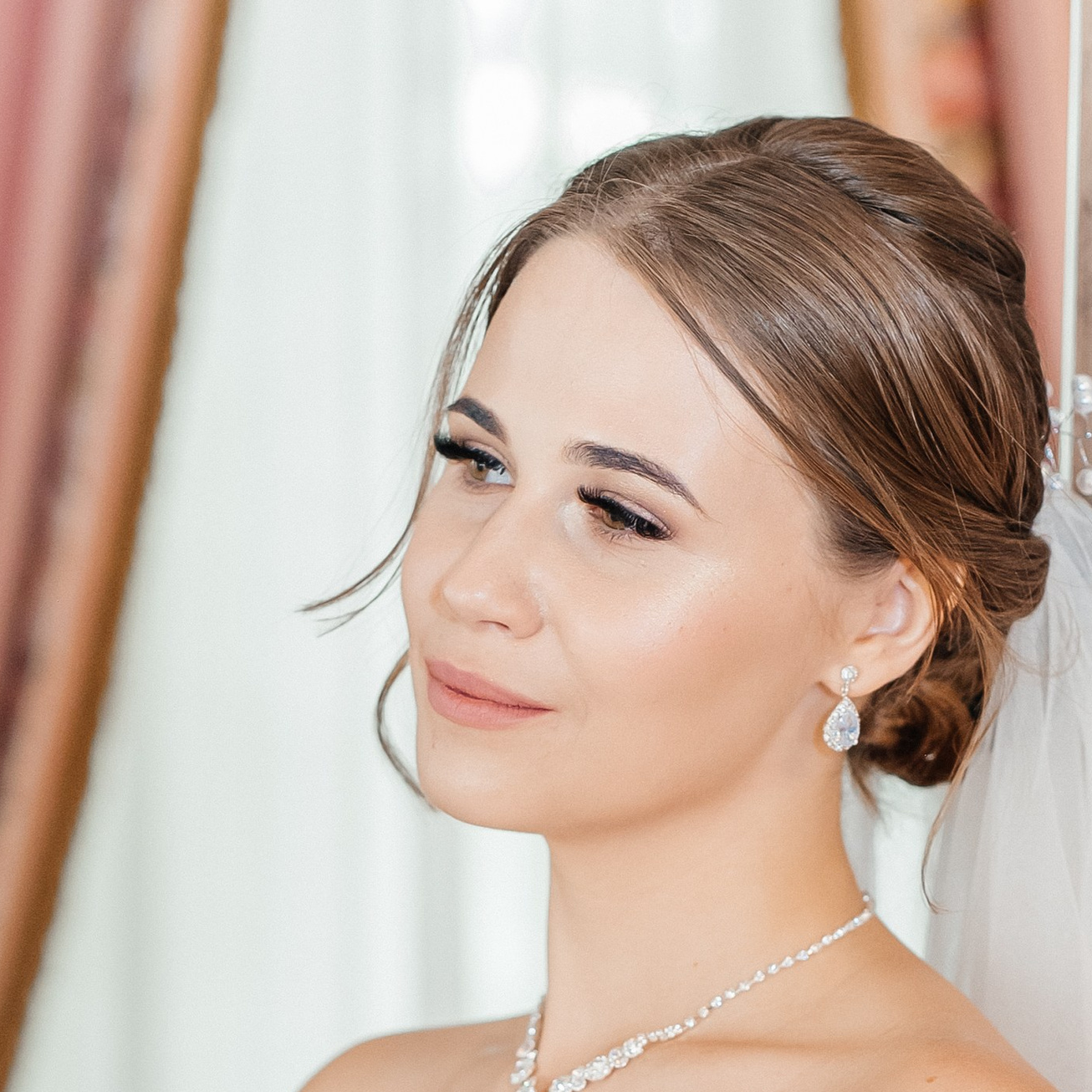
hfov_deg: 13.9
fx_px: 4461
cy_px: 1099
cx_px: 439
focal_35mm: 125
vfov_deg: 13.7
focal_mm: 50
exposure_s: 1/160
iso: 1600
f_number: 2.8
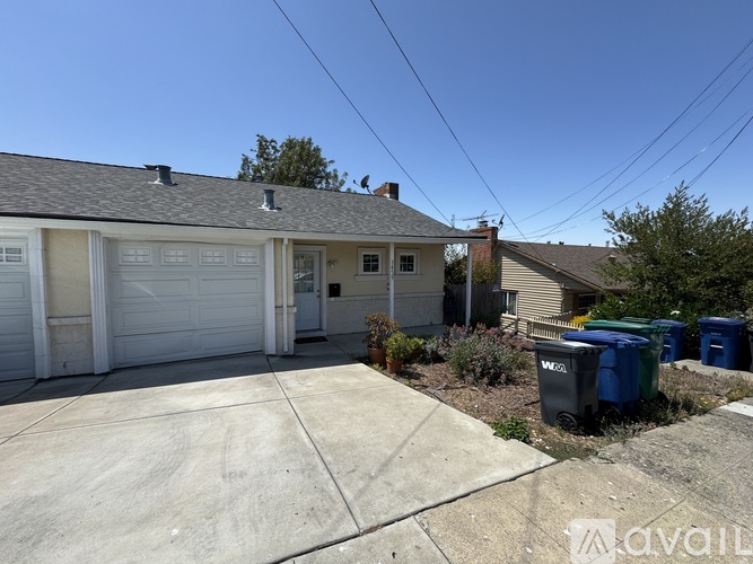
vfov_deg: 85.7
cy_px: 282
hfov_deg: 102.1
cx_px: 376
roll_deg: -0.2
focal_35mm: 14
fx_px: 304
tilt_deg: -3.3
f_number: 2.2
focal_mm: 2.22
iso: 40
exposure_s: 1/1976
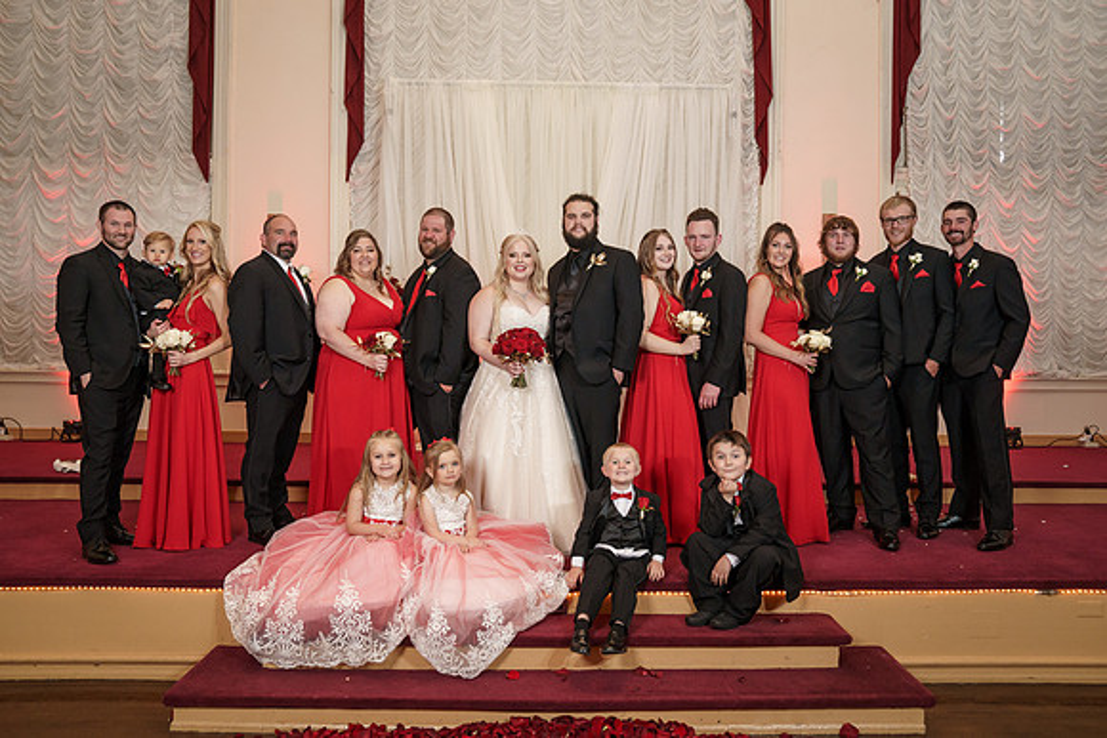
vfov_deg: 45.6
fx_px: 880
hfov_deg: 64.4
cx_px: 560
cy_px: 369
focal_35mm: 29
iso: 2000
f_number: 4
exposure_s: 1/160
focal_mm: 28
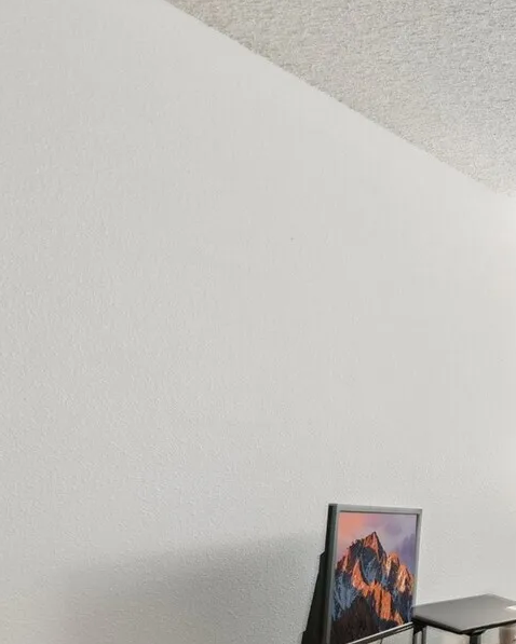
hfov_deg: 26.2
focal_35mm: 40
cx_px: 792
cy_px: 511
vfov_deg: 43.7
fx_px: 763
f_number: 9
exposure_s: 1/3.33
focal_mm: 10
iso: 250
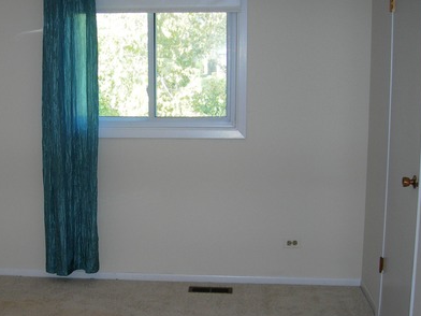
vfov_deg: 23.6
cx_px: 107
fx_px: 754
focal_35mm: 62
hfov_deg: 30.7
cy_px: 189
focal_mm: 7.8
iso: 50
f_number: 2.8
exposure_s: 1/60.1
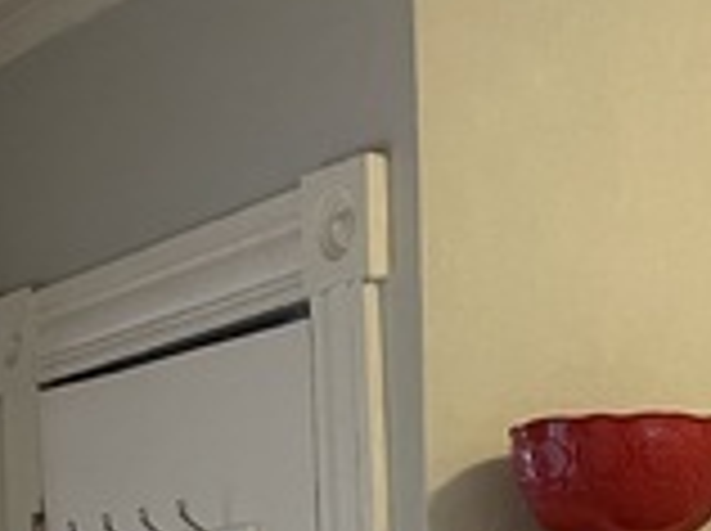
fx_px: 2256
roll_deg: +1.7
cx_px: 344
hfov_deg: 17.9
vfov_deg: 11.9
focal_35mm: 110
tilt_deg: -7.9
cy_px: 1076
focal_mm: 4.2
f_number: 1.6
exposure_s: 1/60
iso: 250
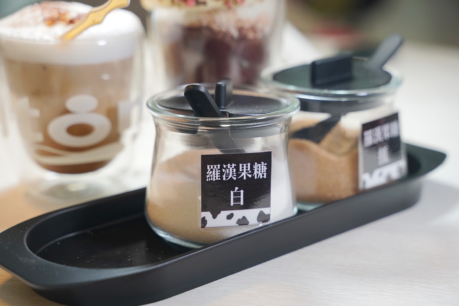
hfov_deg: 27.0
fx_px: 956
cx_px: 230
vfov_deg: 18.2
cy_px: 153
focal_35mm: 75
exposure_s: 1/80
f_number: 4
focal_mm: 75
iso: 800
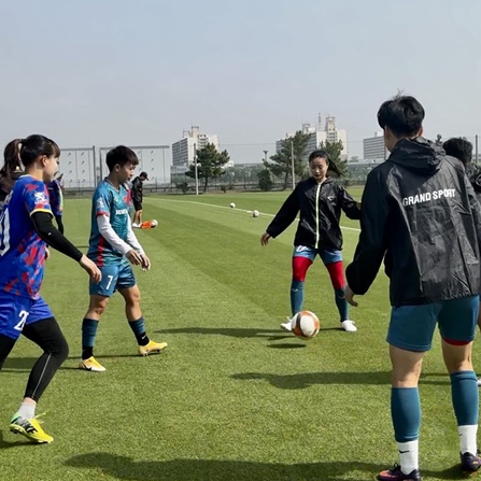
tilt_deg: -3.1
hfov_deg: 30.0
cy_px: 241
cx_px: 257
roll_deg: +1.1
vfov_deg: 30.0
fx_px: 896
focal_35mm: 57
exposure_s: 1/3731
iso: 64
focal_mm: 6.86
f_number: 1.78
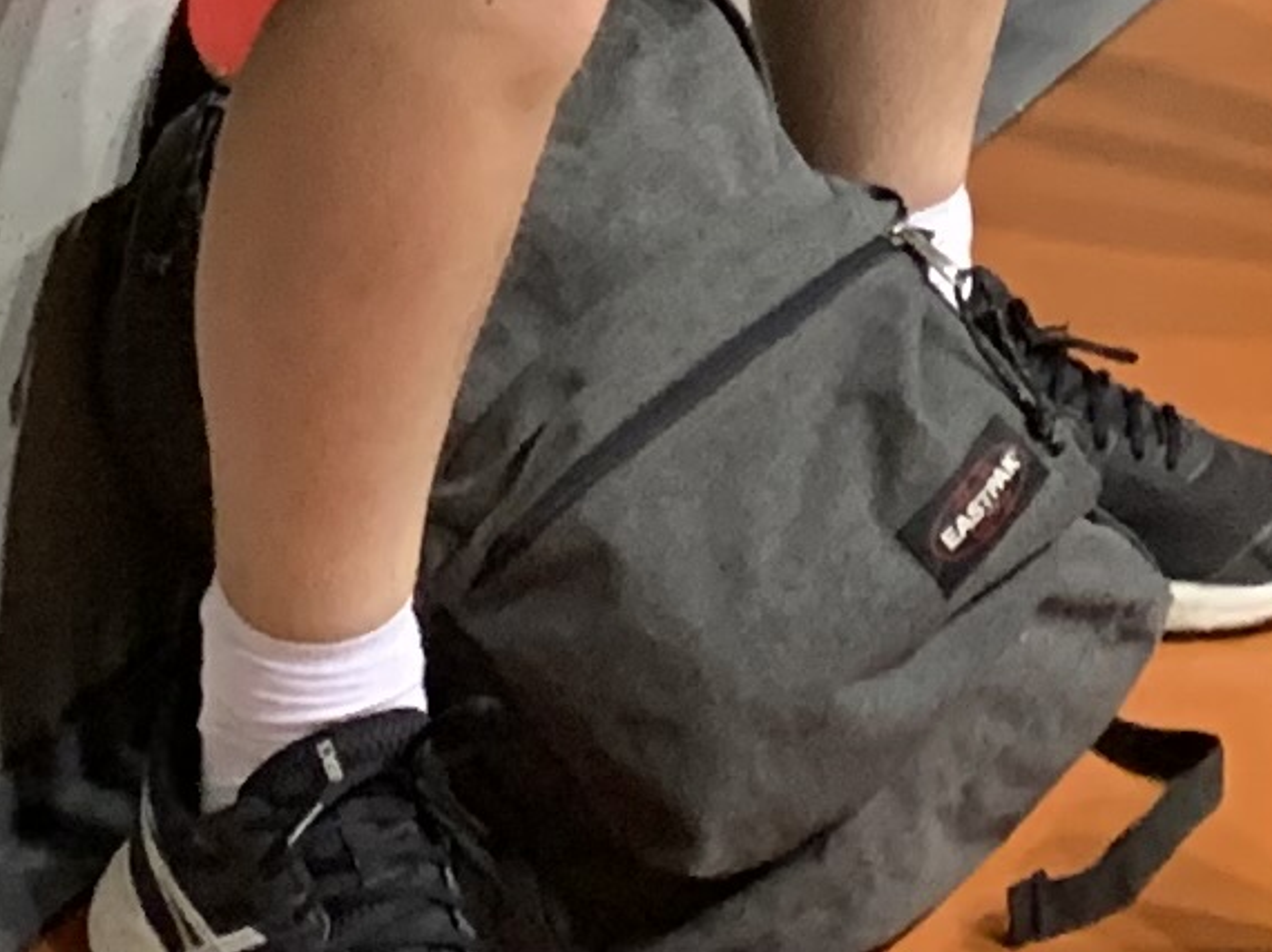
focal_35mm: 184
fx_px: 6758
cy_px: -2417
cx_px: 841
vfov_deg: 6.8
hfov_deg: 10.7
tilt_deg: -3.2
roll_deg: -1.1
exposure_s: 1/33
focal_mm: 4.25
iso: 250
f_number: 1.8
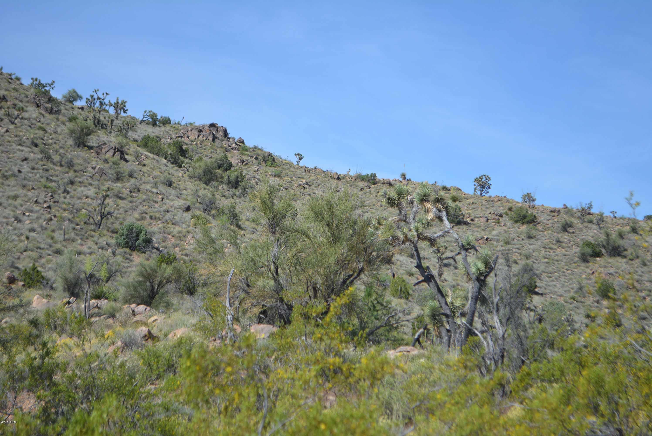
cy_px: 218
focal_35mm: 82
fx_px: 1495
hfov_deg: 24.6
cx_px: 326
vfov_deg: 16.6
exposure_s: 1/1600
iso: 400
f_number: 6.3
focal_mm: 55
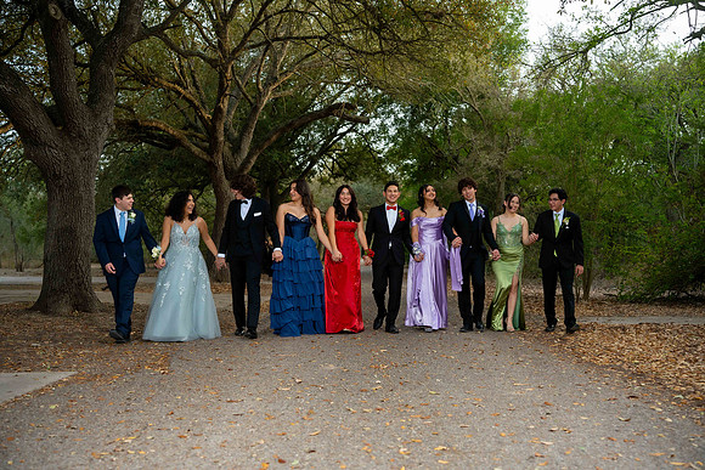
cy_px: 235
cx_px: 352
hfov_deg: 48.4
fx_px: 783
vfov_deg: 33.4
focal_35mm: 40
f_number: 3.2
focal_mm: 40
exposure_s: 1/200
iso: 250
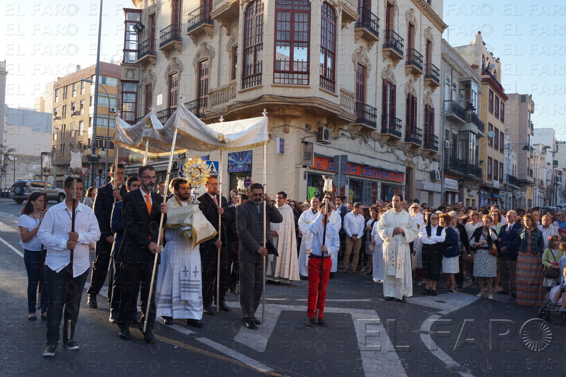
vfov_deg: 39.9
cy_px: 188
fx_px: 519
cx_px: 283
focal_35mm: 33
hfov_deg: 57.2
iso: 100
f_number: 6.3
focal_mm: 22
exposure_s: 1/80
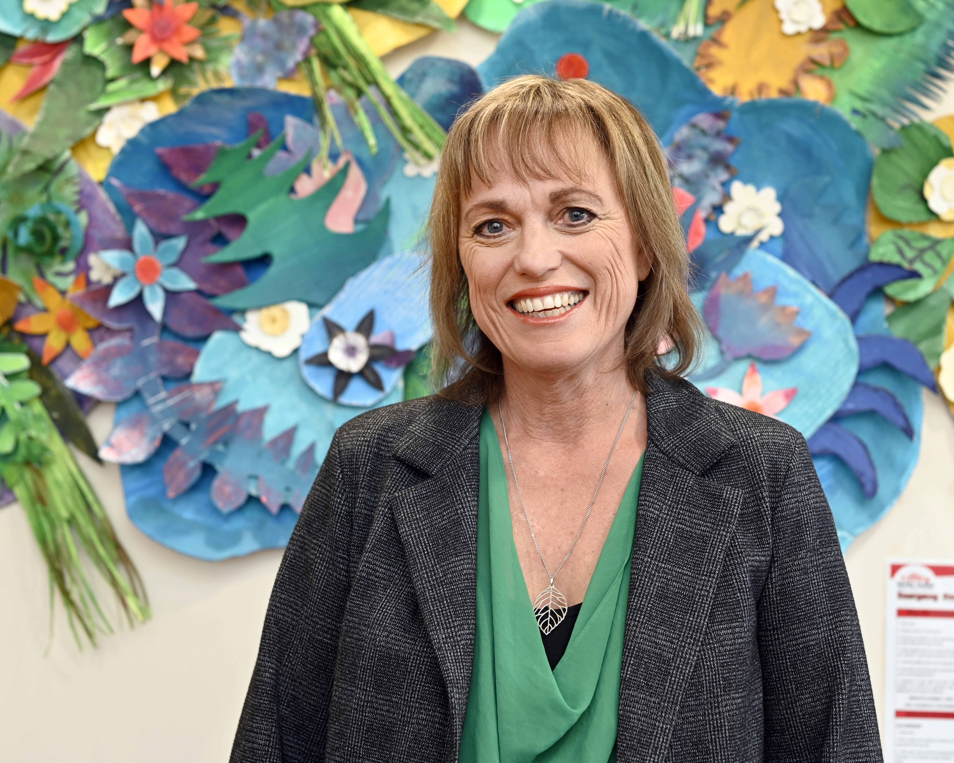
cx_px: 542
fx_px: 1609
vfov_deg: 26.7
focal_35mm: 57
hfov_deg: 33.0
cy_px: 379
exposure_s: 1/125
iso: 720
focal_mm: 50
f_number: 4
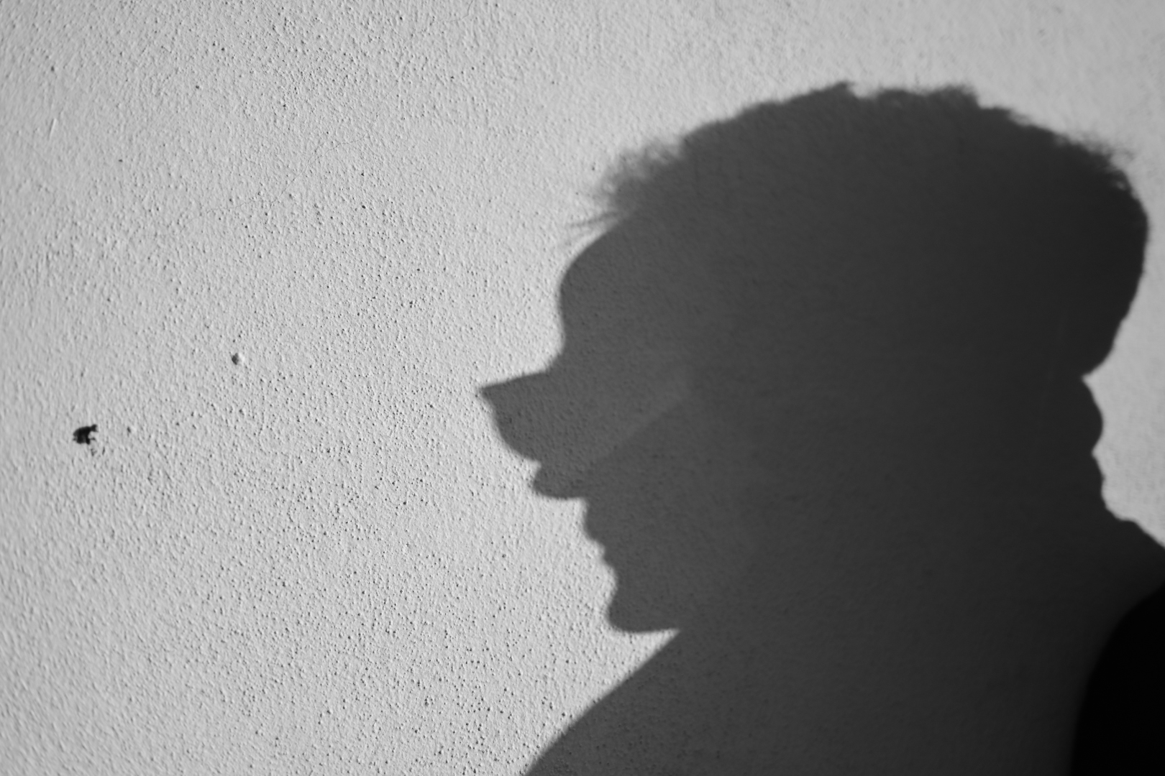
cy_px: 388
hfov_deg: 48.5
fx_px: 1294
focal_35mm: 40
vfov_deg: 33.4
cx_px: 582
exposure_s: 1/8000
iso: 180
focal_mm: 40
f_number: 2
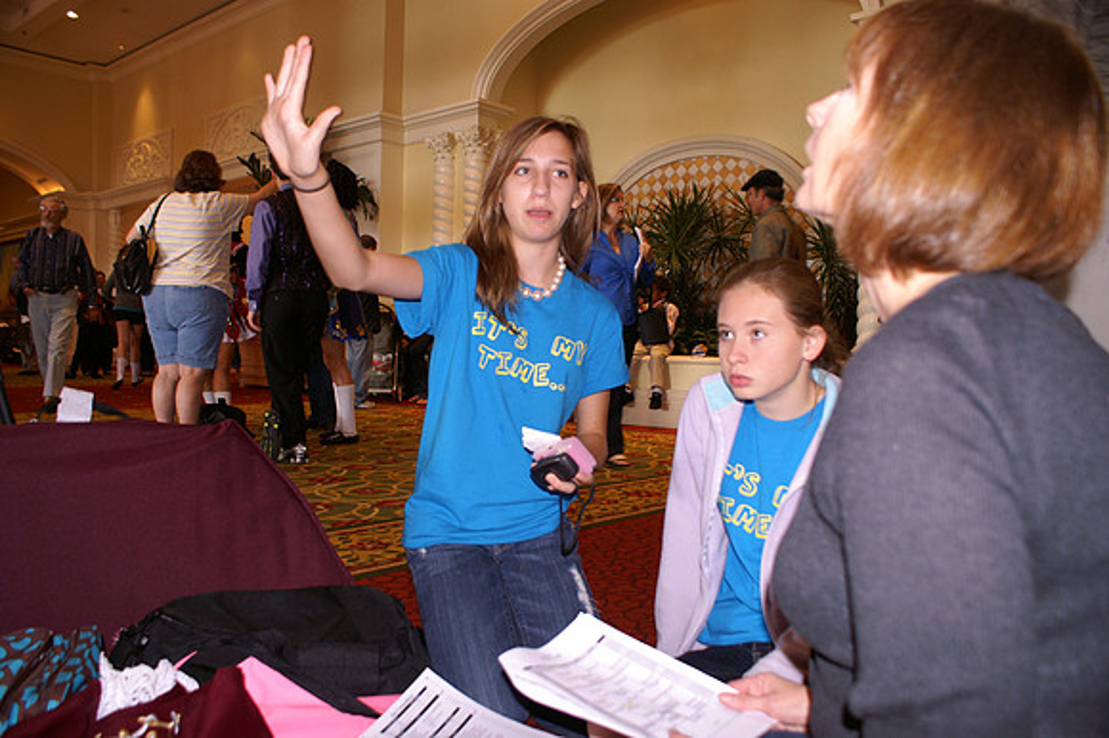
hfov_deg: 67.4
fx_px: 831
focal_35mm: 27
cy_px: 369
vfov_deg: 47.9
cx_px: 554
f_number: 3.5
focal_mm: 18
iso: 400
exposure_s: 1/60
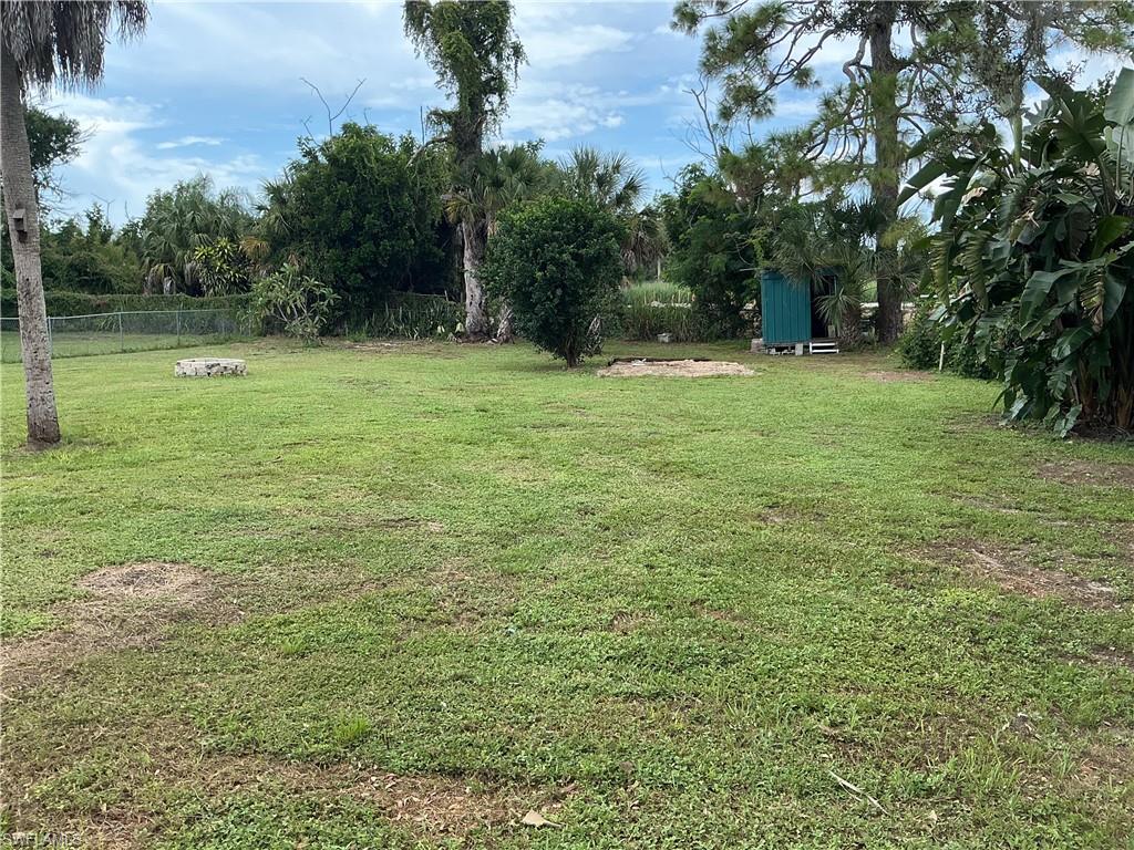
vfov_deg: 48.2
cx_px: 567
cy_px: 425
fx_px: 950
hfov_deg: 61.7
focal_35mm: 29
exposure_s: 1/478
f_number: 1.8
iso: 25
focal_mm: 3
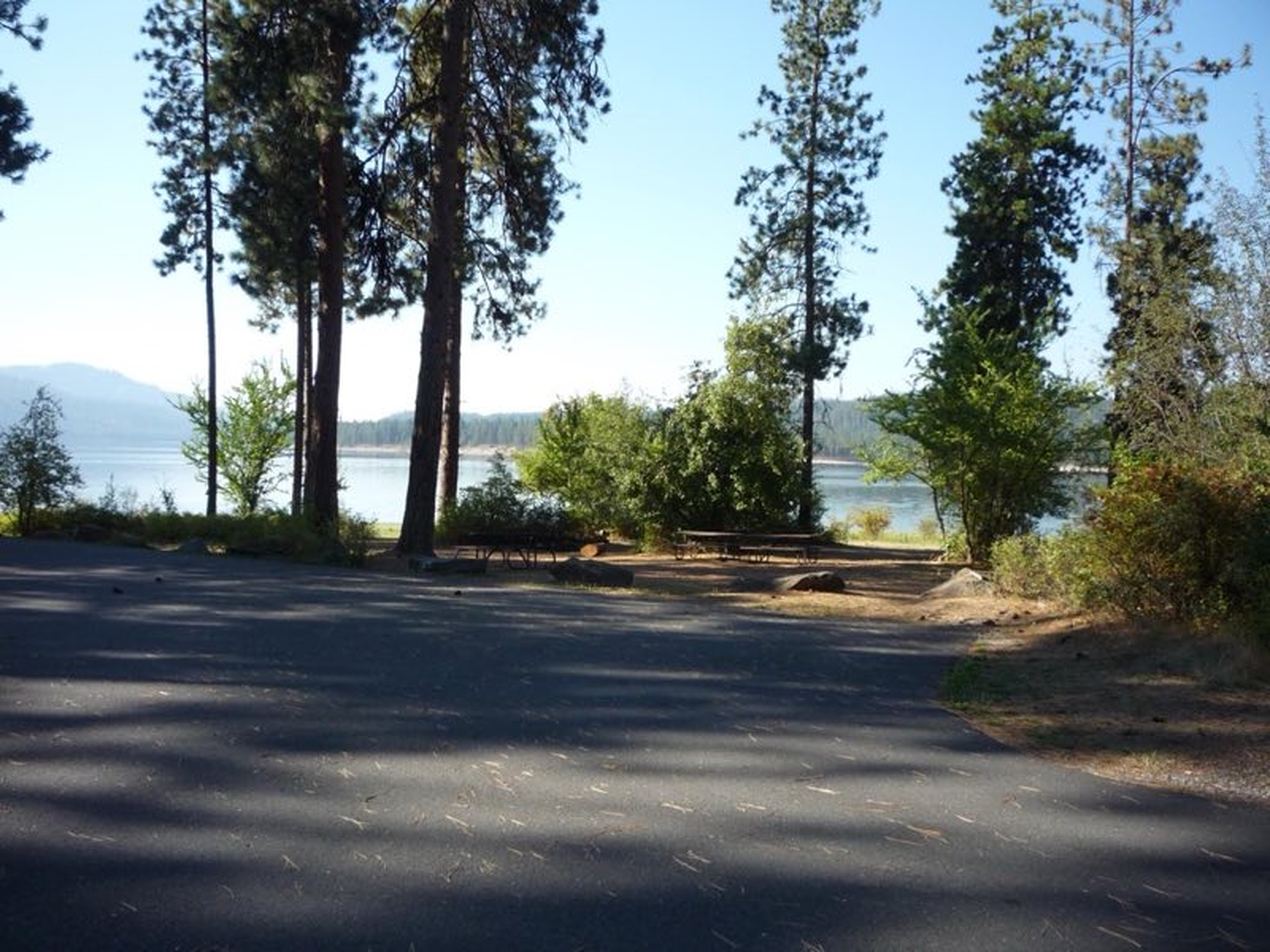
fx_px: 1174
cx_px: 635
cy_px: 476
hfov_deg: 56.8
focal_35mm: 32
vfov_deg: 44.2
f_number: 3.3
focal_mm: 5.2
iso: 125
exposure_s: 1/500
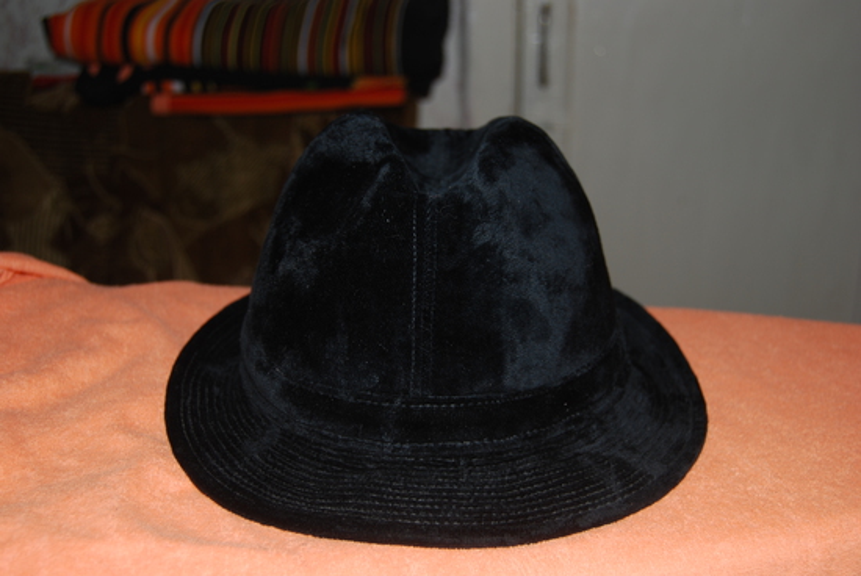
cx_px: 430
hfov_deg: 43.6
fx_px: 1077
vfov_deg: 29.9
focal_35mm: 45
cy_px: 288
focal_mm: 30
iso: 100
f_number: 4.2
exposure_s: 1/125
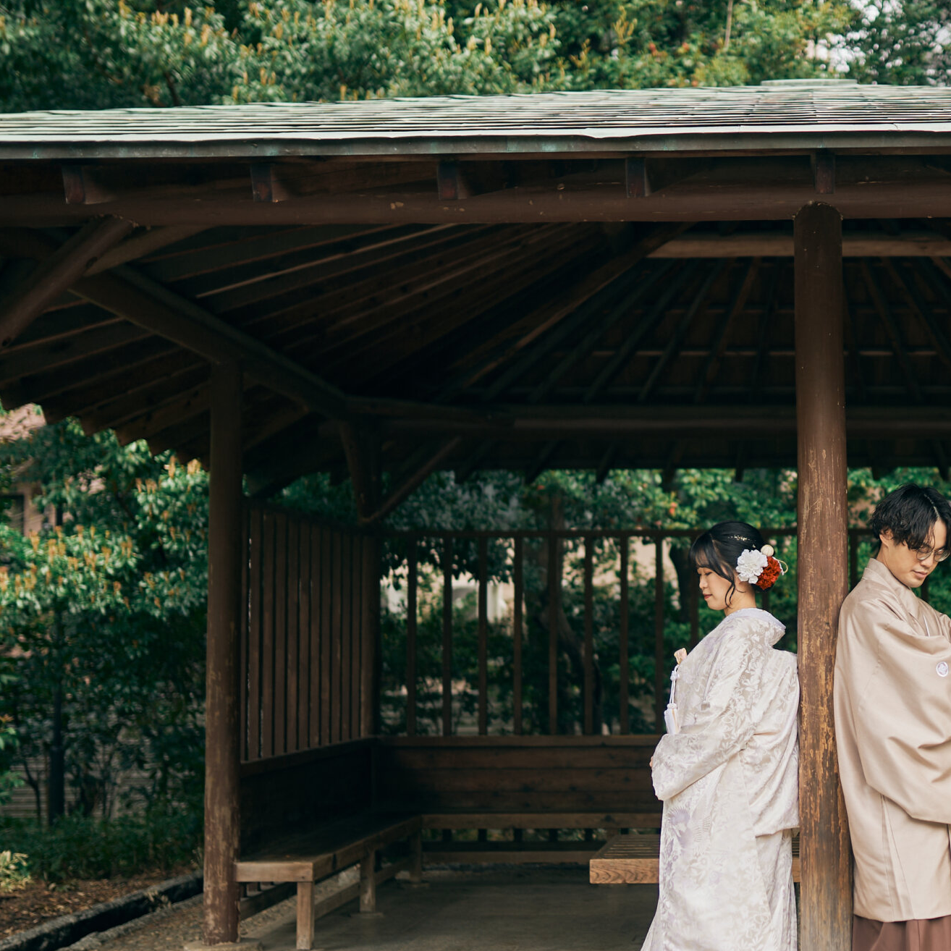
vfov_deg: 29.5
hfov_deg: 28.8
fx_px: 1803
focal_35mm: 58
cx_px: 791
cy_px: 551
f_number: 1.4
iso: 100
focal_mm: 35
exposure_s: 1/1000
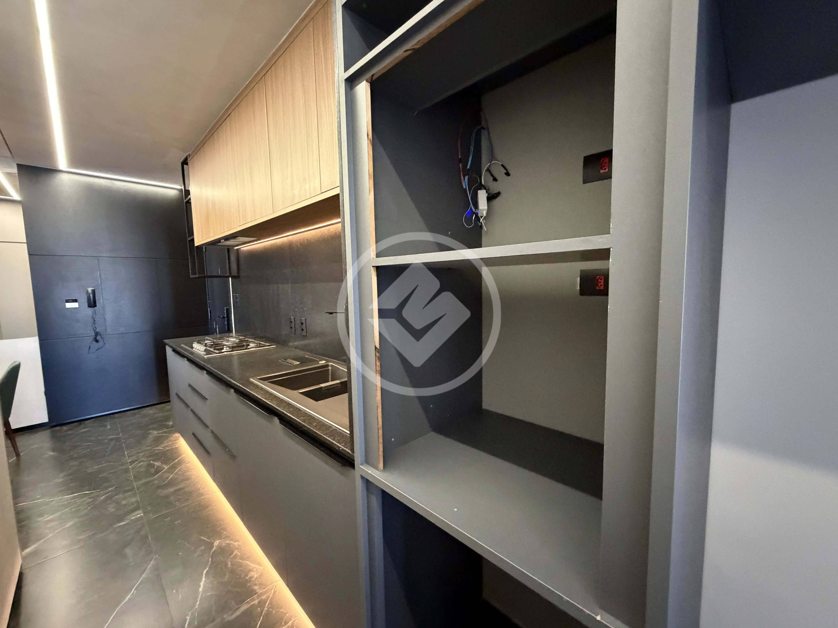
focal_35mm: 14
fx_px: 339
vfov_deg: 85.7
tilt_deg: -5.0
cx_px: 419
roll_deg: +0.6
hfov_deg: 102.1
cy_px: 314
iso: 1250
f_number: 2.2
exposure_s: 1/50
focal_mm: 2.22
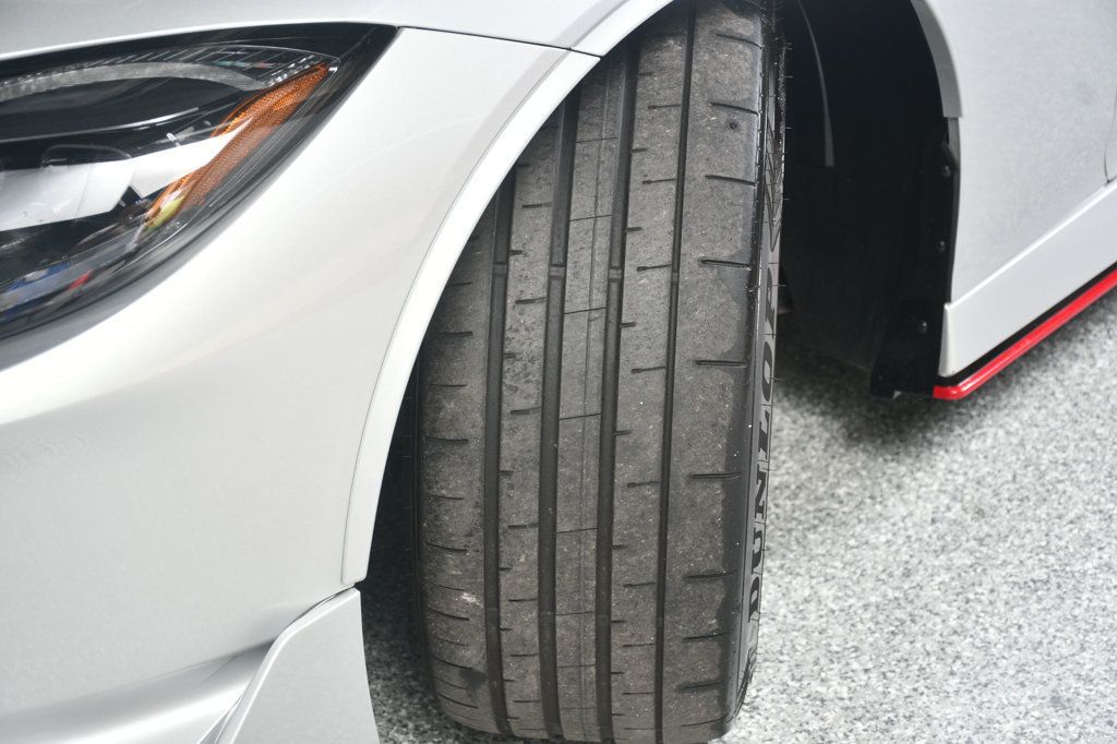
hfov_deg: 27.0
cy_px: 372
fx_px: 2326
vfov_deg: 18.2
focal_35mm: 75
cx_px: 558
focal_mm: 50
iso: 100
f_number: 5
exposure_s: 1/160
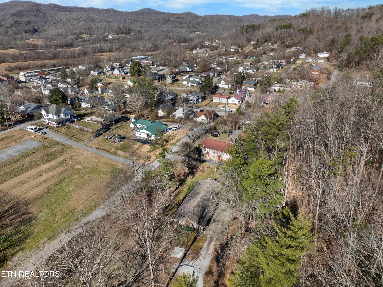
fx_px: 265
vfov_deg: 56.8
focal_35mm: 24
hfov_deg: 71.6
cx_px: 192
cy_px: 144
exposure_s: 1/400
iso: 110
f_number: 2.8
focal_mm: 12.29
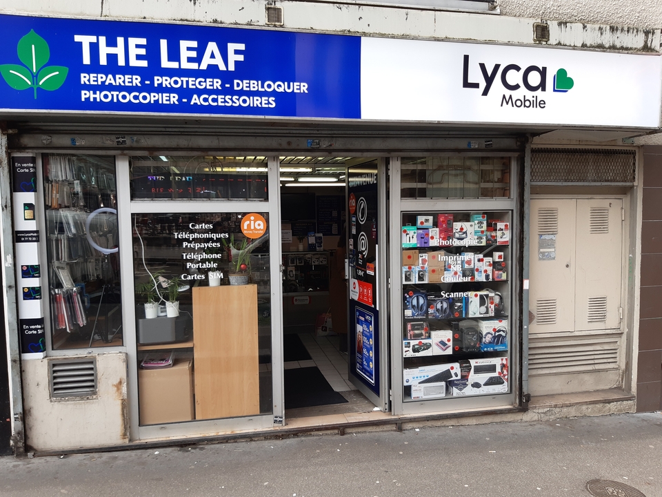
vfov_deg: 53.1
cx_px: 331
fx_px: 497
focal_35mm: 26
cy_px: 248
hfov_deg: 67.3
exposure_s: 1/360
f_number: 1.7
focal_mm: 3.92
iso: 40
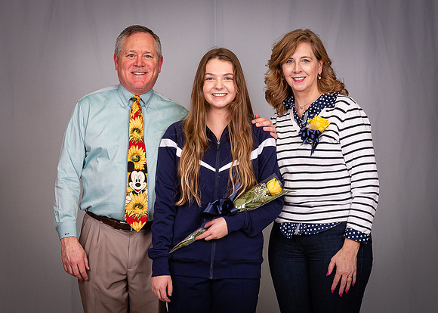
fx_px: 1250
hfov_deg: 19.9
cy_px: 230
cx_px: 240
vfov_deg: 14.2
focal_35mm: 101
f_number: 8
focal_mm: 50
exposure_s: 1/200
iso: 400
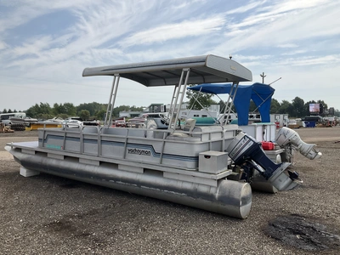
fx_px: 285
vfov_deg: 48.2
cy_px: 128
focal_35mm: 29
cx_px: 170
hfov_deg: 61.7
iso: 25
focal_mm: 3
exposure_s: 1/3322
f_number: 1.8
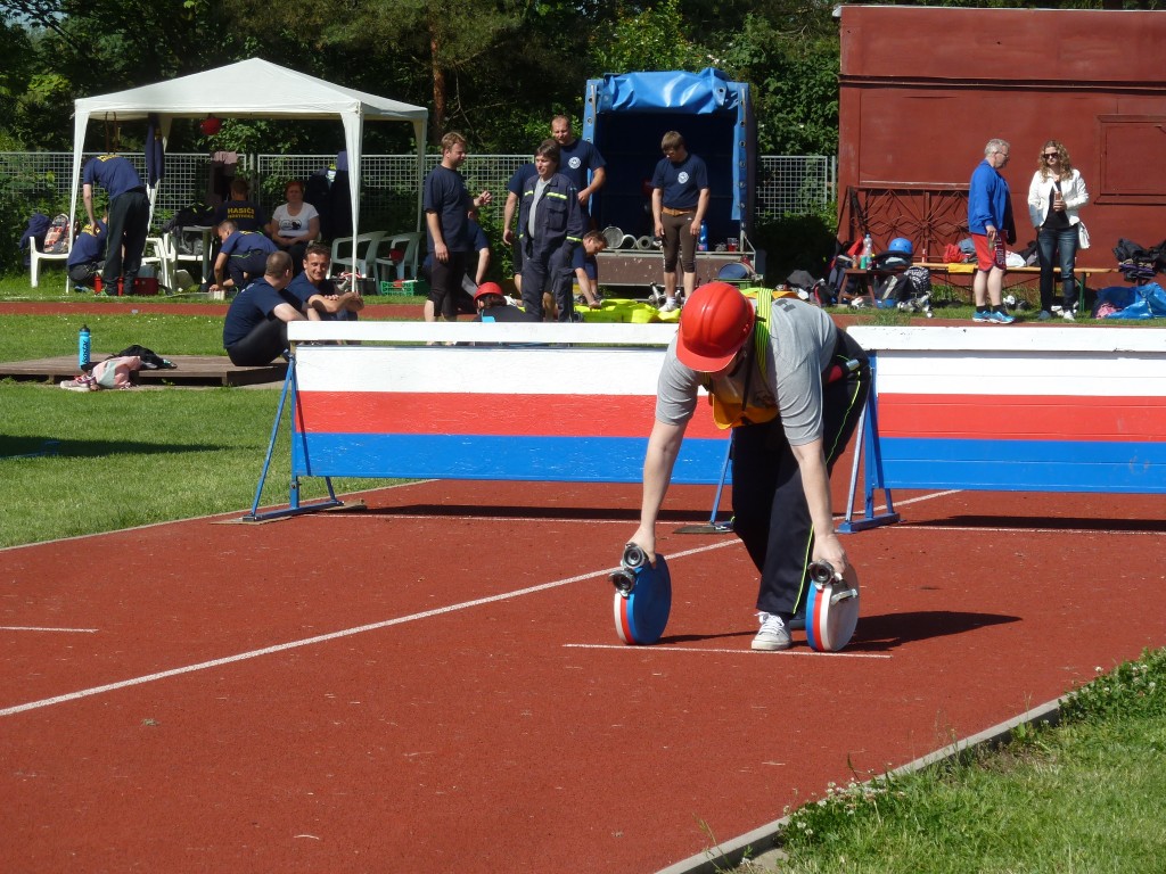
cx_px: 583
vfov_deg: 10.1
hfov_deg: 13.4
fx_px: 4952
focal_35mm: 147
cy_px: 437
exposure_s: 1/500
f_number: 5
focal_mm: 24.1
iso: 80
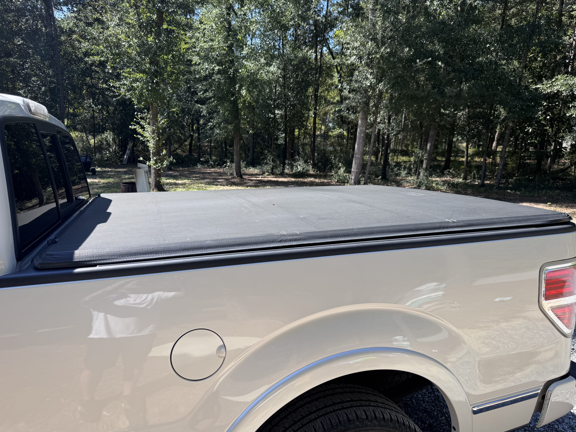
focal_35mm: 25
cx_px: 293
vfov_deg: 54.9
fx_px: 416
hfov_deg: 69.4
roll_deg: -3.9
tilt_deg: -13.7
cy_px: 213
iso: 80
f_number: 1.78
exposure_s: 1/1215
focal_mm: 6.76
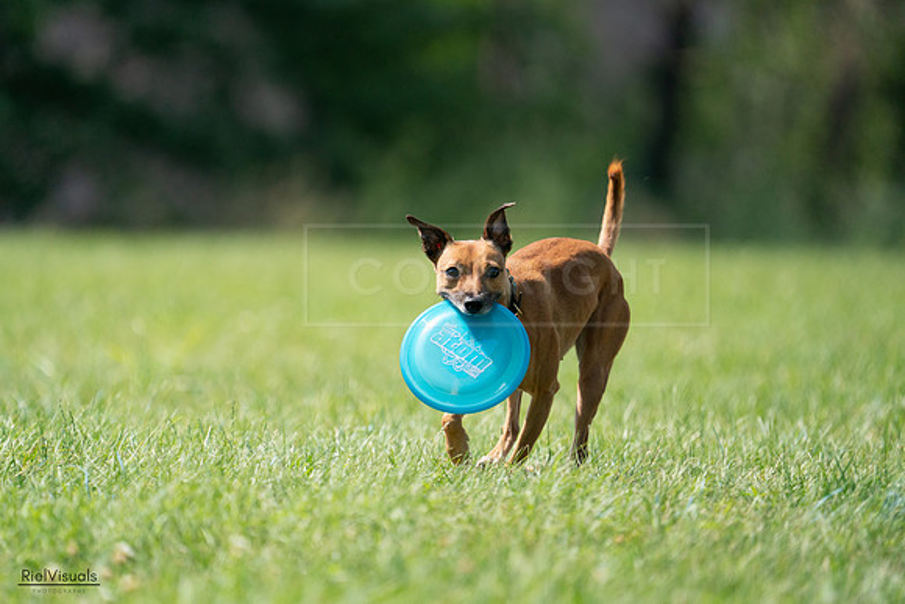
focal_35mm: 600
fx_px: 15086
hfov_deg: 3.4
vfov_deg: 2.3
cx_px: 452
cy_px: 302
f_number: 6.3
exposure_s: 1/4000
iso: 1250
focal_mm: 600
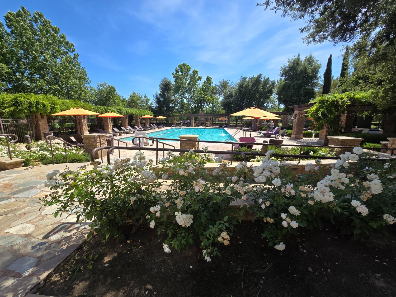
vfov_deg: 89.9
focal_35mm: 13
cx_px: 198
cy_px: 148
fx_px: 149
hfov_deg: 106.2
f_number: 2.2
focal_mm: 2.2
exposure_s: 1/1606
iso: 50
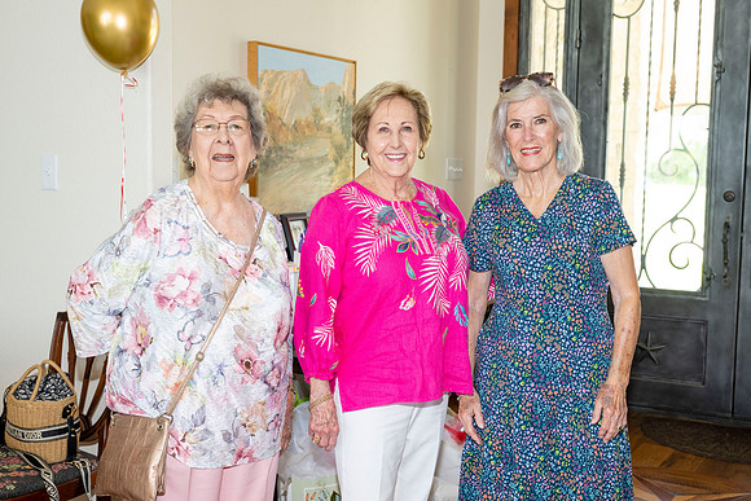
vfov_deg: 30.5
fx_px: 918
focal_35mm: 44
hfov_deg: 44.5
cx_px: 376
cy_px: 250
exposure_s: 1/100
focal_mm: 44
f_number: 5.6
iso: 800
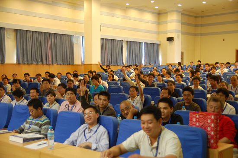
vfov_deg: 26.5
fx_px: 337
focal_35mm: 51
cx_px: 119
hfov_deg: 38.9
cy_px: 79
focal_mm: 34
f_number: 2.8
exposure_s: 1/20
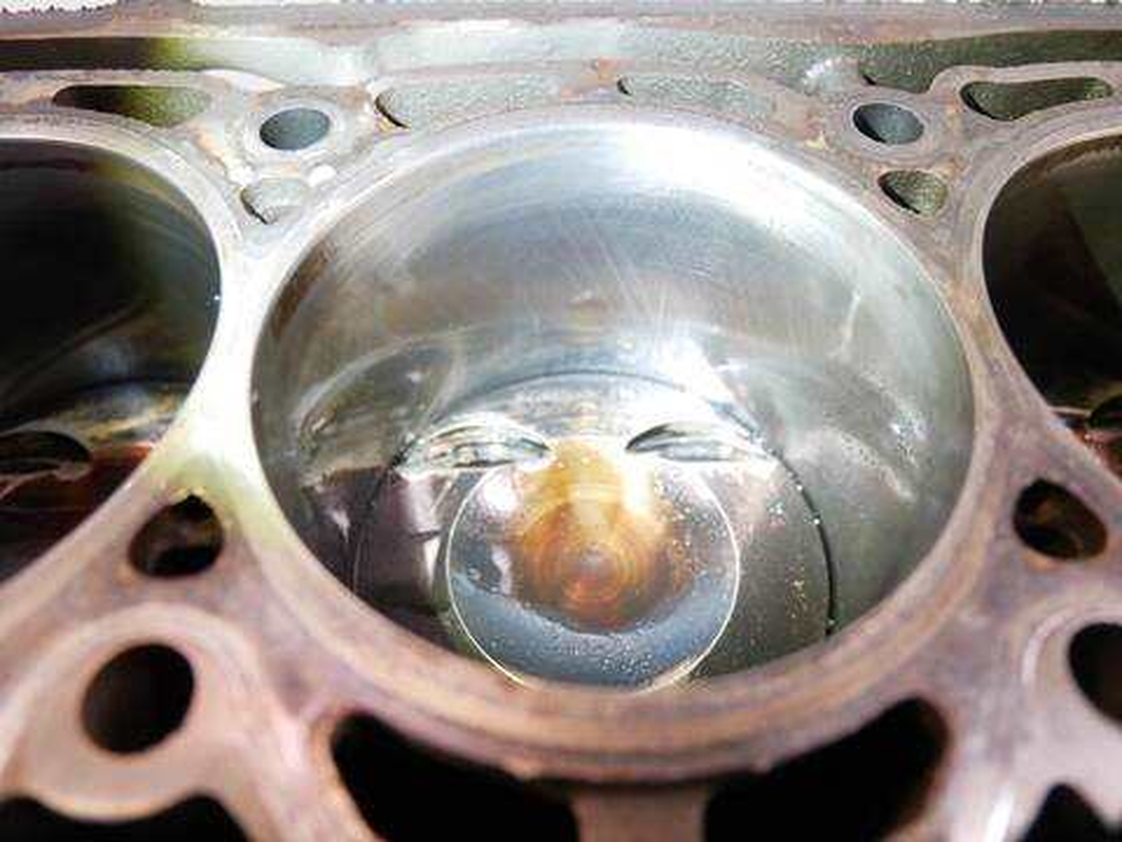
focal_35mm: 24
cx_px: 561
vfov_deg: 56.8
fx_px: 778
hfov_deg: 71.6
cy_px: 421
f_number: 3.5
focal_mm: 12
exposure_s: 1/60
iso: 1250
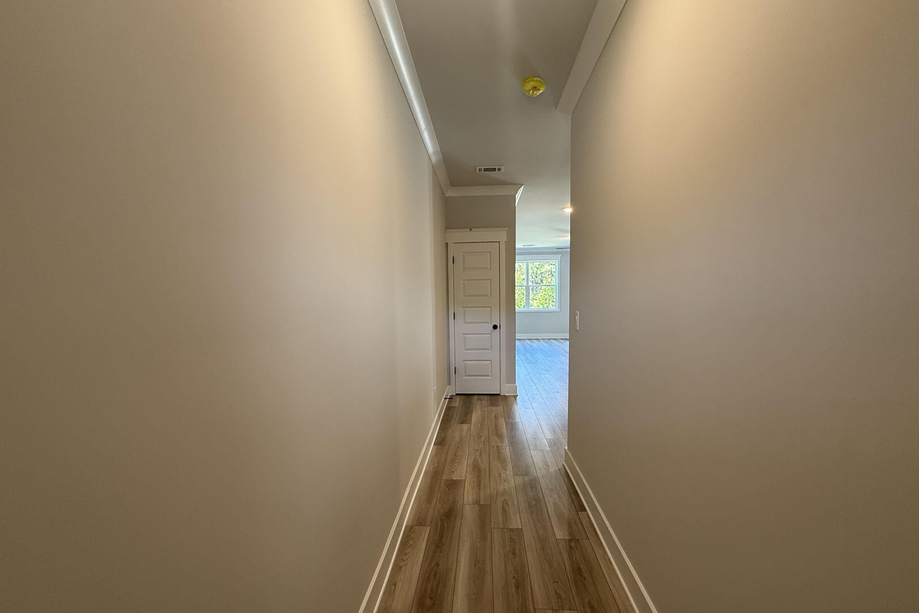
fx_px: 383
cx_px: 462
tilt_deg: -4.3
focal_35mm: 15
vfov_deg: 77.2
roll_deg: +0.8
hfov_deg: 100.4
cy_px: 329
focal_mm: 2.22
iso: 250
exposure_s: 1/120
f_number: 2.2
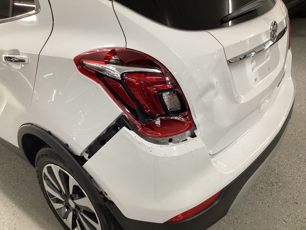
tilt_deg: -29.5
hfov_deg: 58.4
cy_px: 115
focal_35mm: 31
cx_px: 153
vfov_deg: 45.4
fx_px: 274
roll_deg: +2.3
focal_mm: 3.3
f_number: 2.4
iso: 125
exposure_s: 1/60
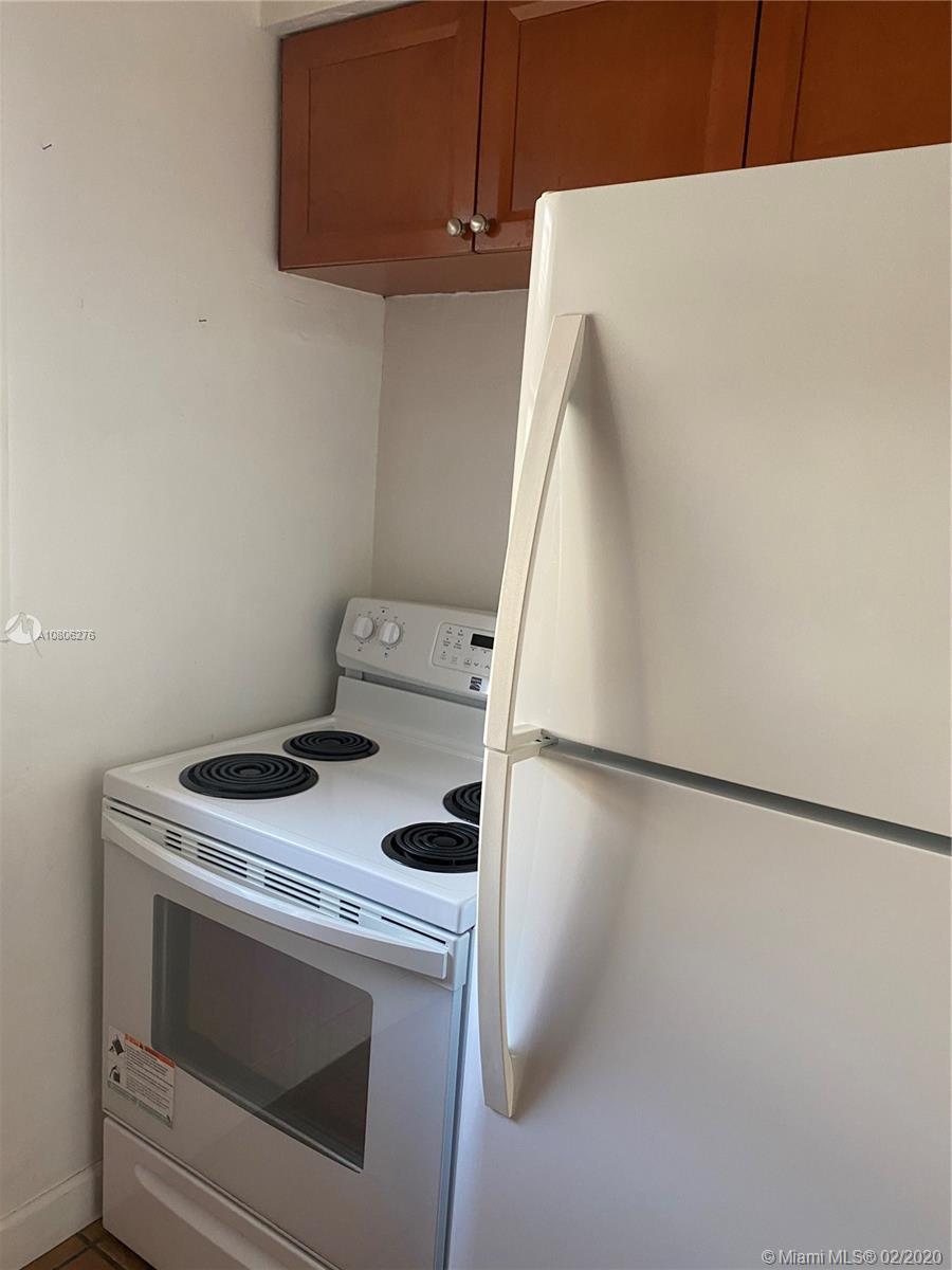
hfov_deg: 53.1
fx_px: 953
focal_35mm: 26
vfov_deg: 67.3
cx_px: 476
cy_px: 635
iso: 125
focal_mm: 4.25
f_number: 1.8
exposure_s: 1/60
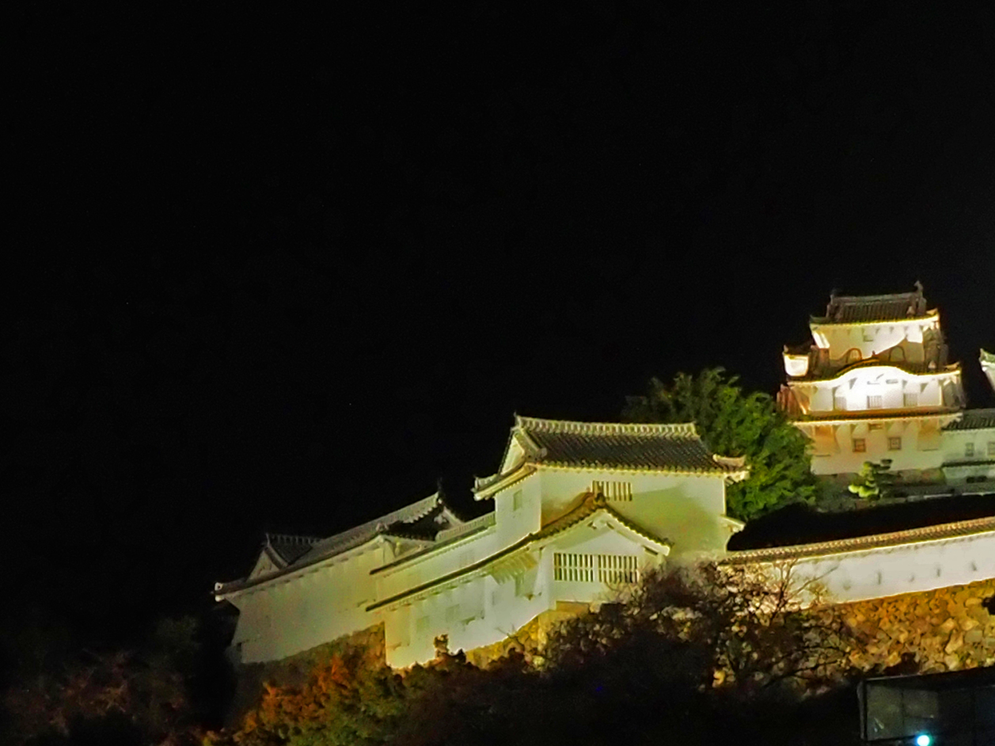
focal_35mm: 90
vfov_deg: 16.4
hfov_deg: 21.7
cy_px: 441
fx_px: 2587
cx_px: 307
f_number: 4
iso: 1600
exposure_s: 1/15
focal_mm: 15
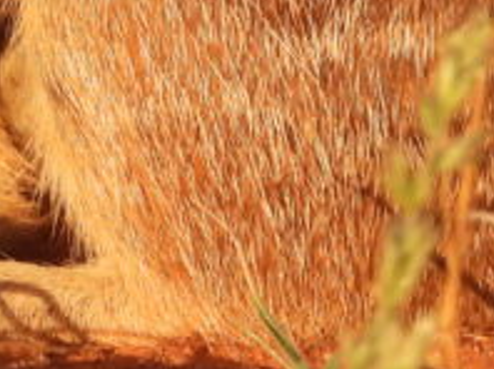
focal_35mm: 4449
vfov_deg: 0.3
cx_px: -245
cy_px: -182
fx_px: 63414
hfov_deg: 0.4
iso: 320
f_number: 5.6
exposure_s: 1/500
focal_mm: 155
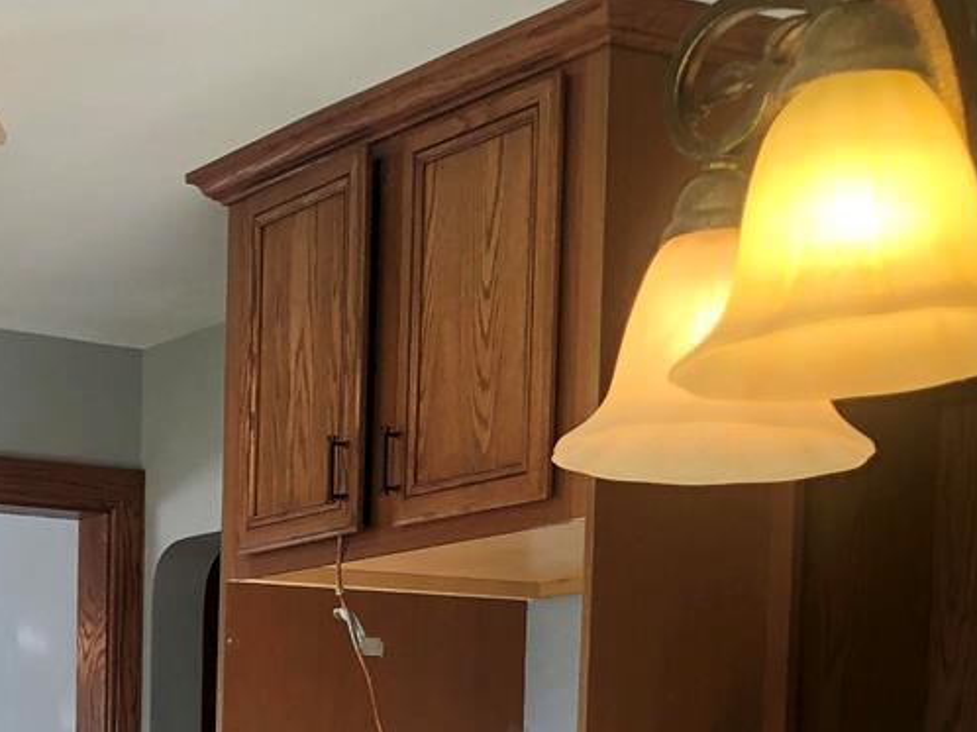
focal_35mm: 90
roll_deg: -1.1
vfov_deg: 15.1
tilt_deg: -5.4
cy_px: 1113
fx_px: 2539
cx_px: 20
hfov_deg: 21.1
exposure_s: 1/120
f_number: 1.8
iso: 50
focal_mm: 3.99
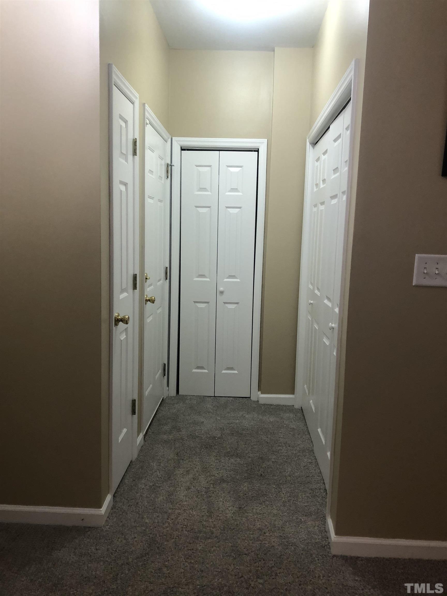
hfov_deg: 49.7
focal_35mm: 28
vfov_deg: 63.4
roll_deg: +0.0
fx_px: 482
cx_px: 224
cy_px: 298
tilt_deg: -9.0
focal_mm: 3.99
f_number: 1.8
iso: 40
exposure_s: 1/17
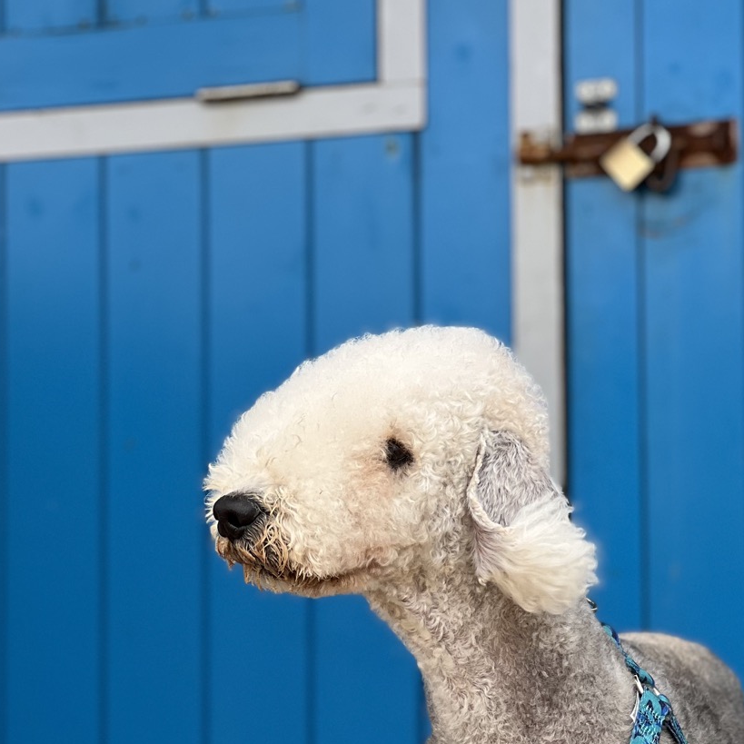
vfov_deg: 13.0
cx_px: 446
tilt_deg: +3.8
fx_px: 3234
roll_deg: -0.6
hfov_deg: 13.1
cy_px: 726
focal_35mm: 133
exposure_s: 1/121
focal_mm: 9
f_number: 2.8
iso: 20
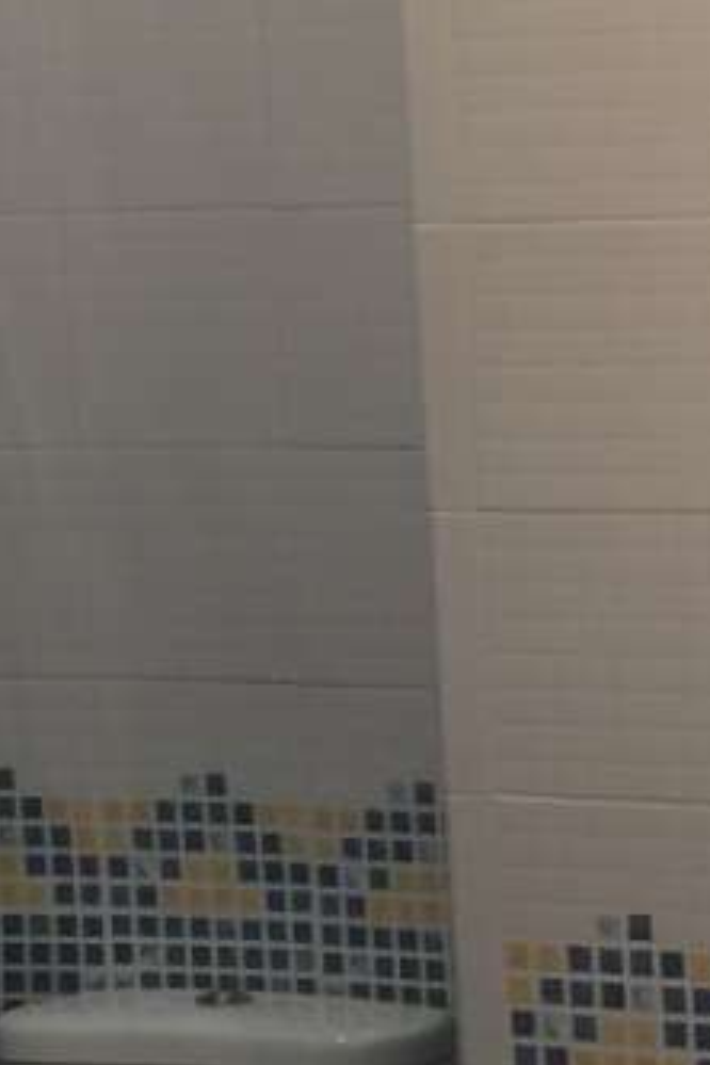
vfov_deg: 15.0
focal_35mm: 136
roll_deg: -0.4
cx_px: 803
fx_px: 4023
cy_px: 744
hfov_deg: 10.0
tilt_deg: -9.2
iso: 50
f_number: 2.2
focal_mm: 4.15
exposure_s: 1/30
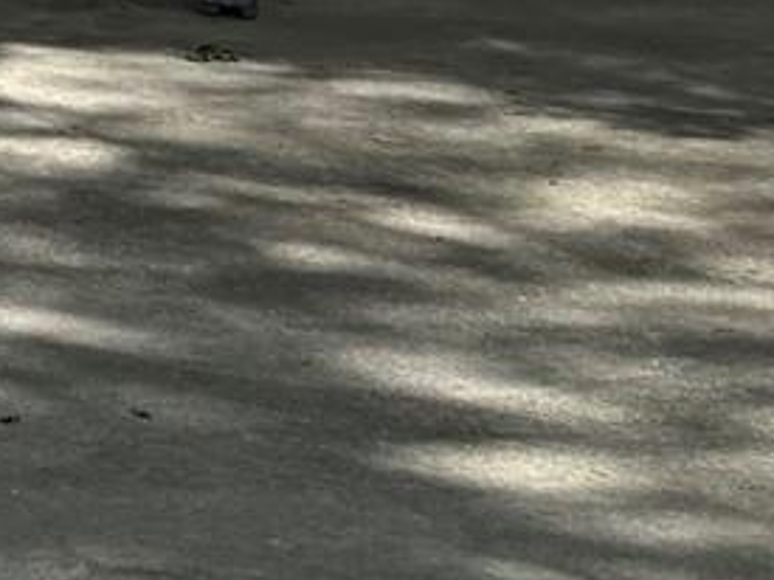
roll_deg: +1.4
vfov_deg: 7.6
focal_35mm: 179
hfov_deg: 8.9
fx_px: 4001
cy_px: -907
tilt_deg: +3.8
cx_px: -1590
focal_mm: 6.76
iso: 80
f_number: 1.78
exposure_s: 1/1901
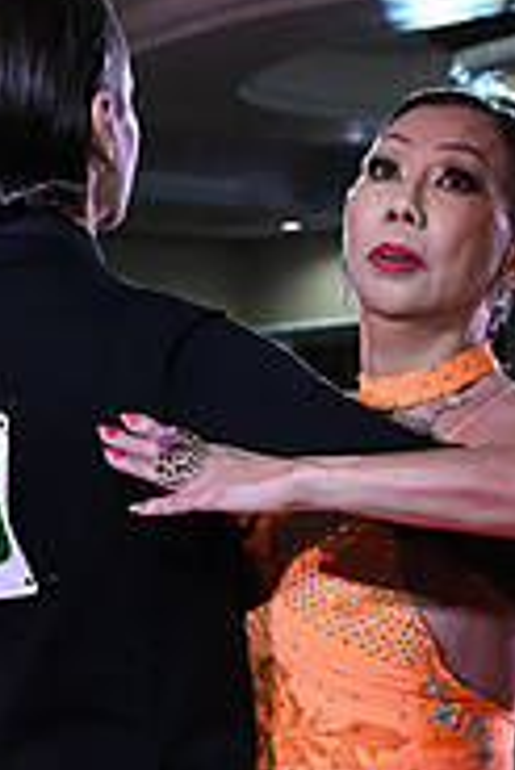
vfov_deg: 12.4
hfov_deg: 8.5
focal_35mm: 161
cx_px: 165
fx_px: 3448
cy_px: 950
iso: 5000
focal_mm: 51
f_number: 7.1
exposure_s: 1/320
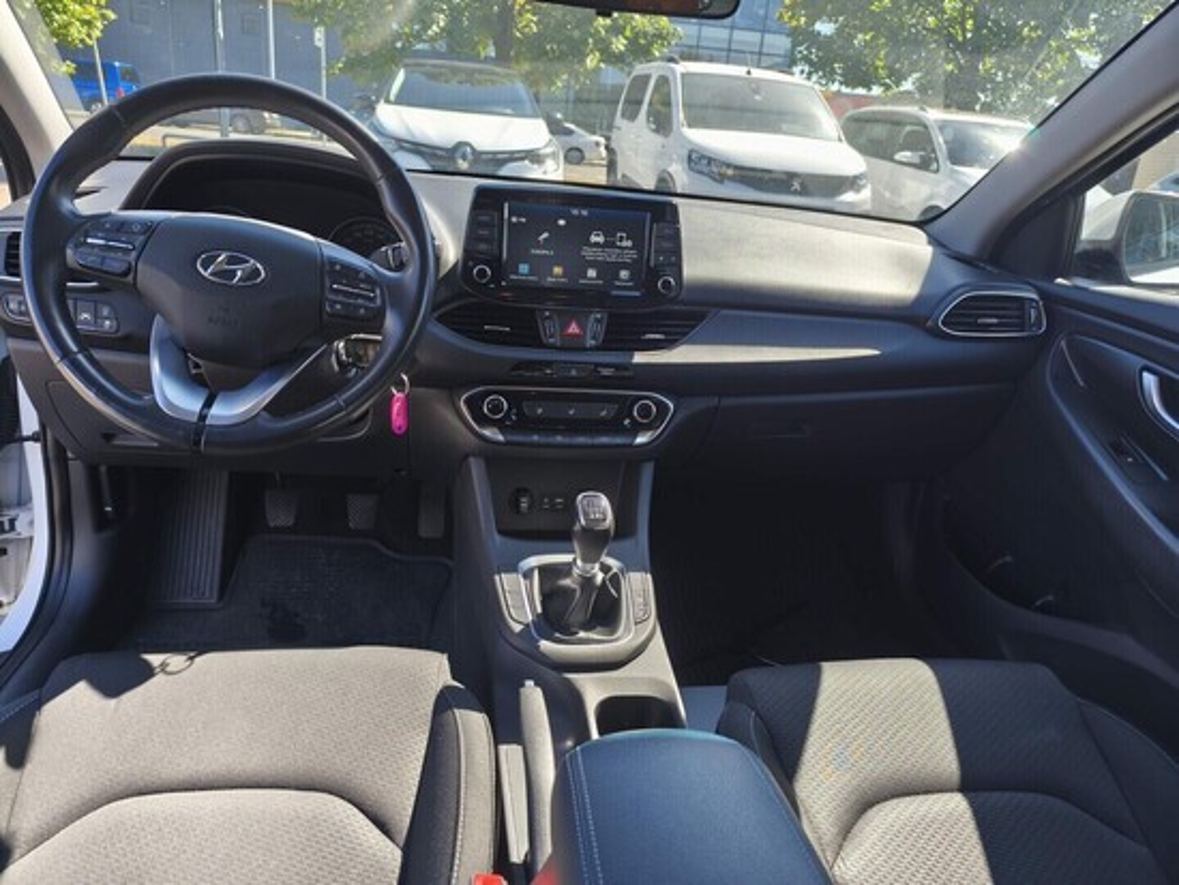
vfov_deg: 58.9
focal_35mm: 23
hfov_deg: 73.9
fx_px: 784
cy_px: 442
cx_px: 590
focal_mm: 6.14
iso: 200
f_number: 1.65
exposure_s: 1/99.9
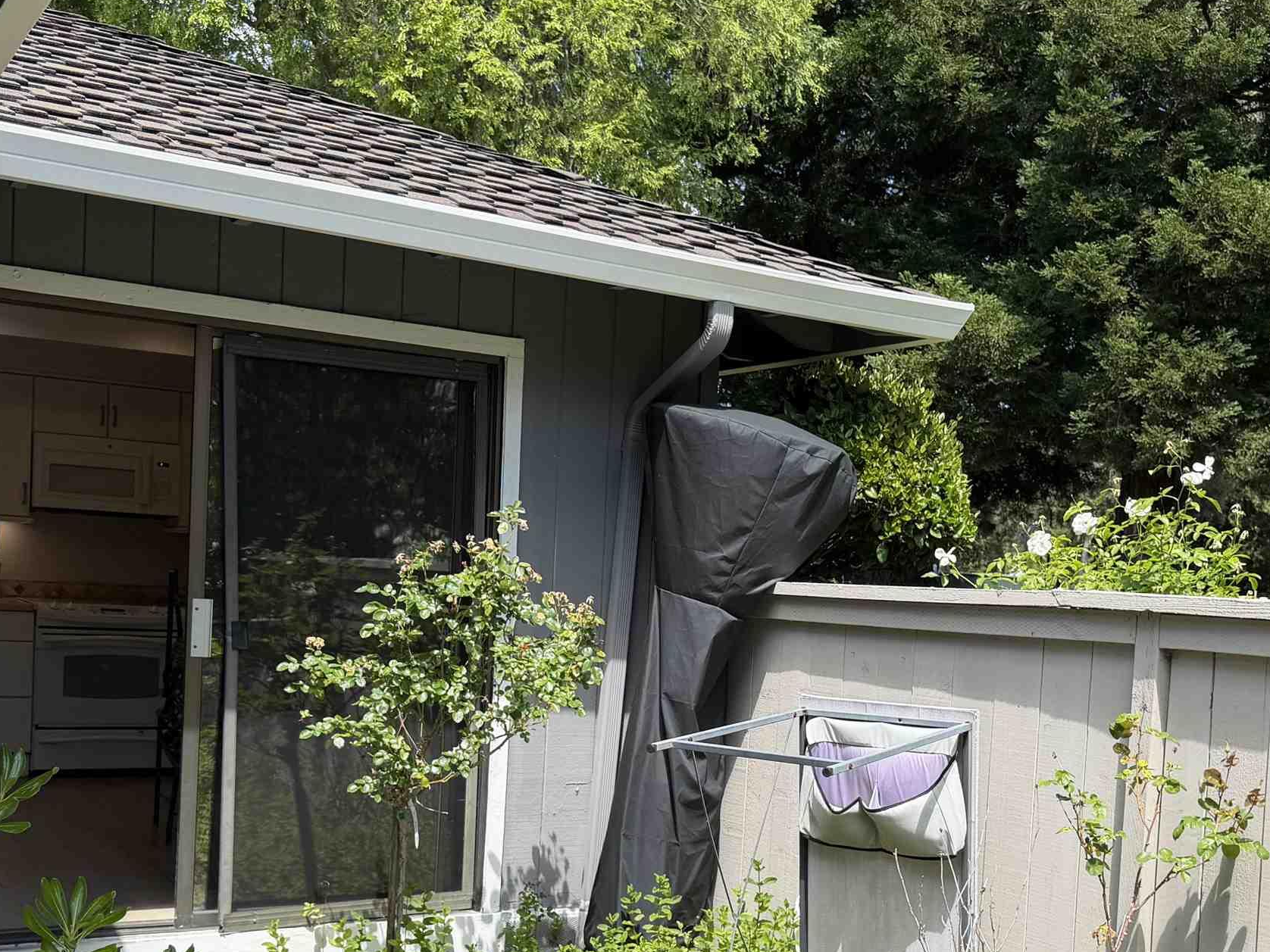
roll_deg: -1.9
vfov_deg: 32.4
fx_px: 1614
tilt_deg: -4.0
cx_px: 784
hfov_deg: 42.7
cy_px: 682
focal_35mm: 44
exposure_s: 1/1689
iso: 80
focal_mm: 6.76
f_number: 1.78
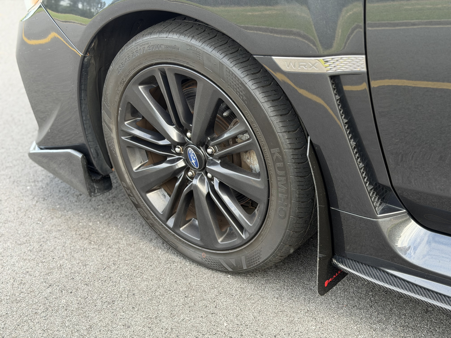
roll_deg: +9.4
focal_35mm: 48
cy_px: 169
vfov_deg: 30.3
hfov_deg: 39.7
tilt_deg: -24.7
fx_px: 625
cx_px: 226
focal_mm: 6.76
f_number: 1.78
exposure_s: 1/194
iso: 50
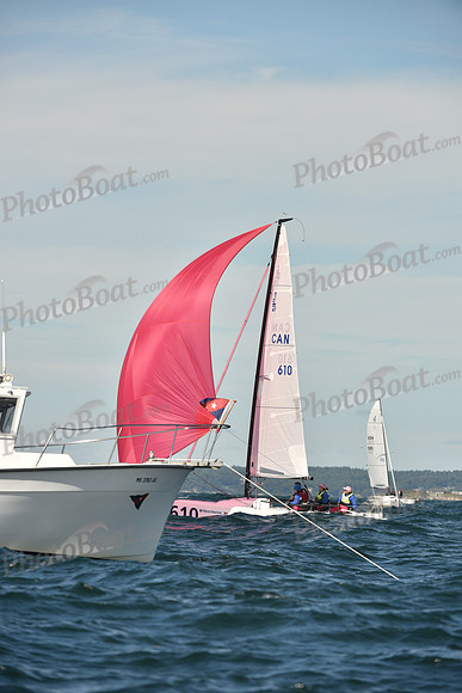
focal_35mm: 240
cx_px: 231
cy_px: 346
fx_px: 4617
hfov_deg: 5.7
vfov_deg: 8.6
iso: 250
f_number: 7.1
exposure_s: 1/1250
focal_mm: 240
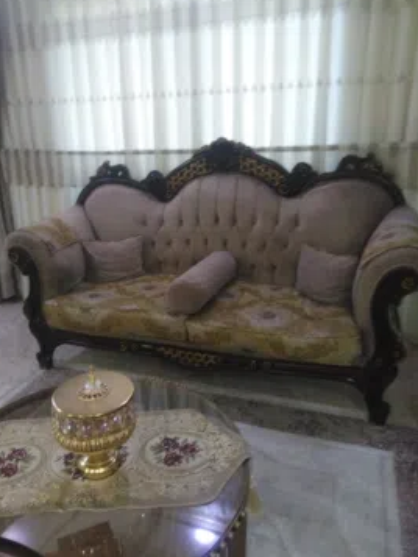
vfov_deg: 63.4
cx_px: 186
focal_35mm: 28
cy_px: 276
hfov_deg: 49.7
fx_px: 451
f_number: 2.2
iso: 383
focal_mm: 3.46
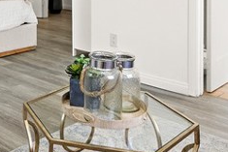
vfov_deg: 19.8
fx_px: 387
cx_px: -10
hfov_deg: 30.2
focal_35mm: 61
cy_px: -64
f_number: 8
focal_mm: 14
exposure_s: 1/8
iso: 500
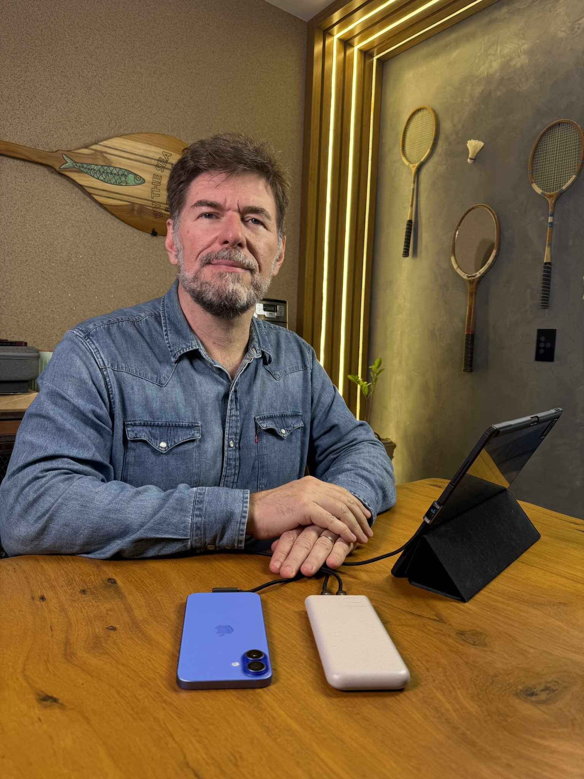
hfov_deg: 56.8
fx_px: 540
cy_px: 390
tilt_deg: -3.9
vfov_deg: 71.6
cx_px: 292
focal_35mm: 24
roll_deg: -2.6
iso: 100
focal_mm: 6.76
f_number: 1.78
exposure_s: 1/231
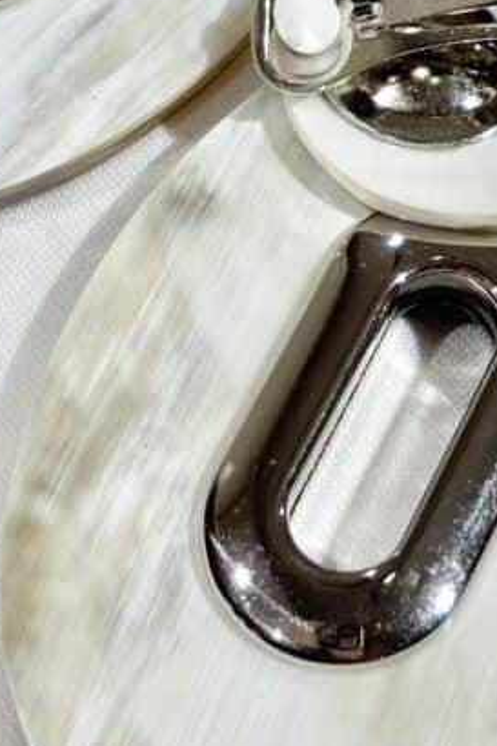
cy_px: 116
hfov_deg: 10.1
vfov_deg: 15.1
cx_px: 293
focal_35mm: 135
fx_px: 2798
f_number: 1.6
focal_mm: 5.96
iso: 32
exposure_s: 1/205
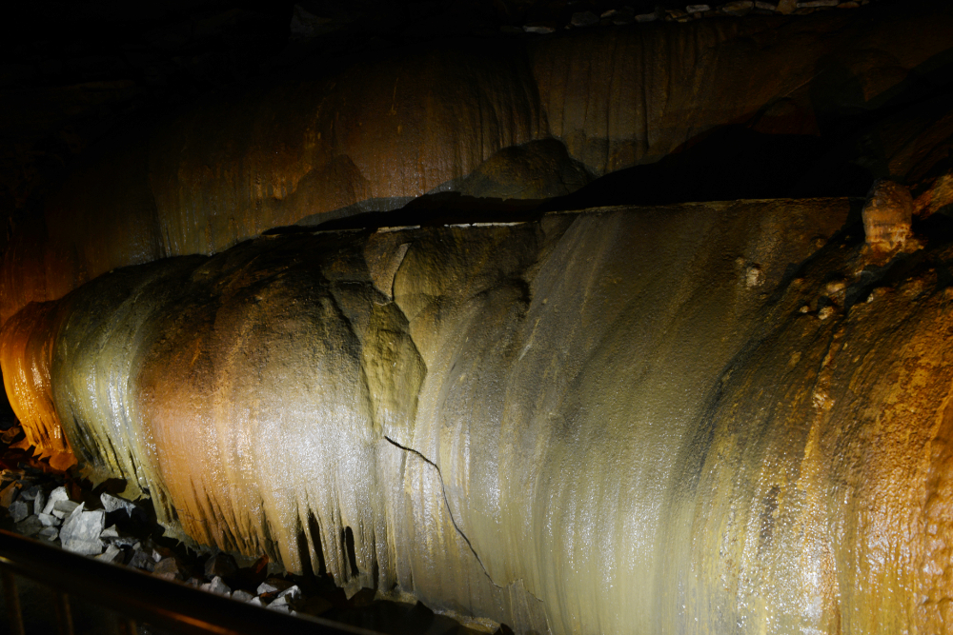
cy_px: 318
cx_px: 476
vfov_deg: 46.4
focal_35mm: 28
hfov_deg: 65.5
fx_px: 741
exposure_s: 2
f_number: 6.3
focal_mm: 28
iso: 320
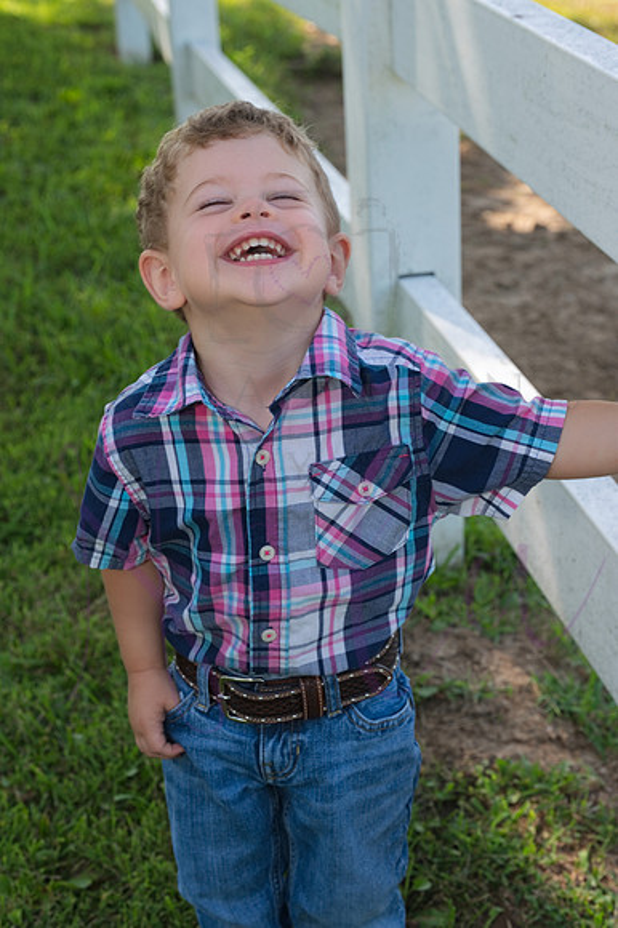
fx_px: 1340
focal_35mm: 52
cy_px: 464
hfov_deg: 26.0
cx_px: 309
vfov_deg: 38.2
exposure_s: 1/200
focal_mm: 52
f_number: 6.3
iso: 400
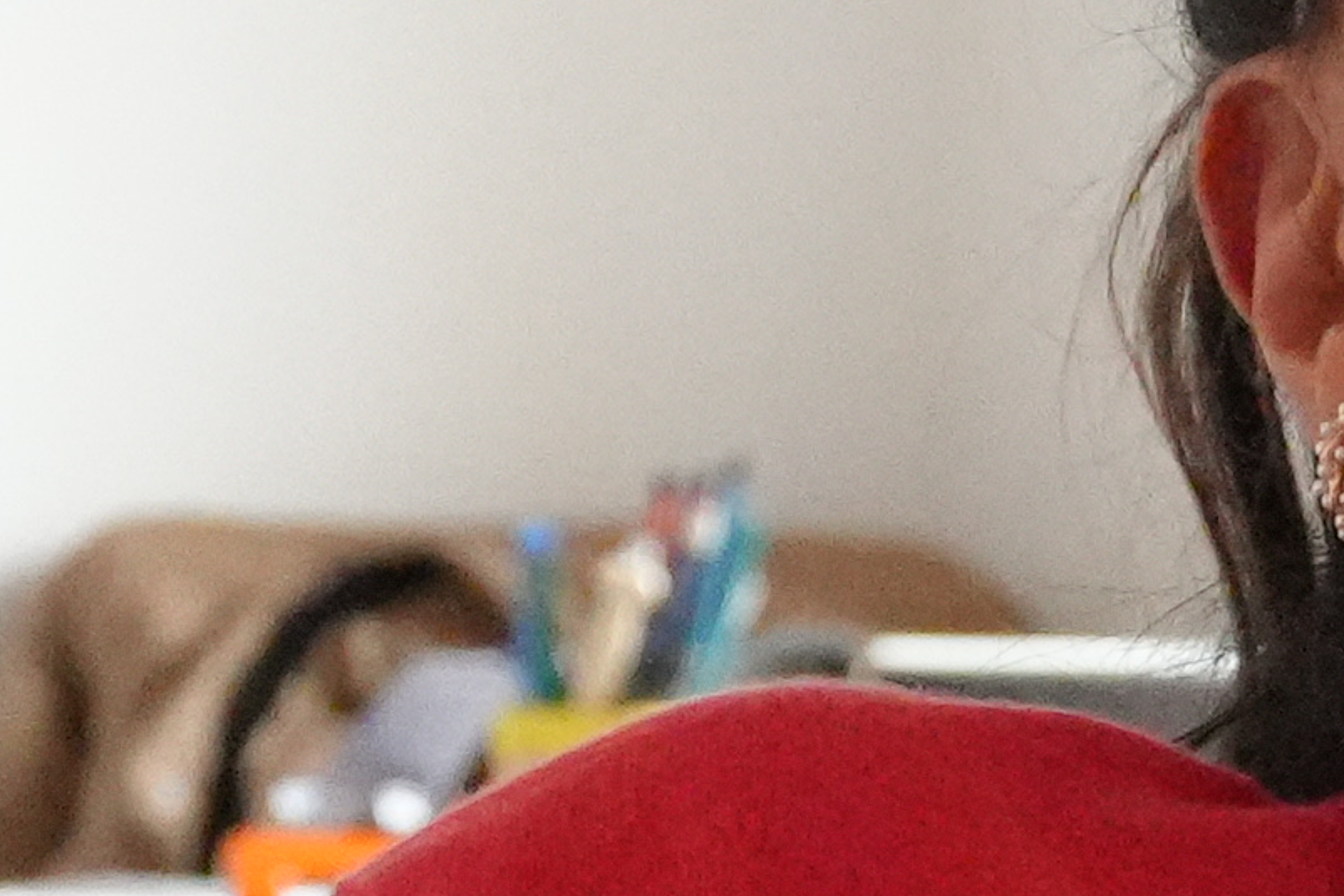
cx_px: 1694
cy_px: 2294
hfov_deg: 7.3
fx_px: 10380
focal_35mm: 278
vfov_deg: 4.8
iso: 5000
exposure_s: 1/160
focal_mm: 24
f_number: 4
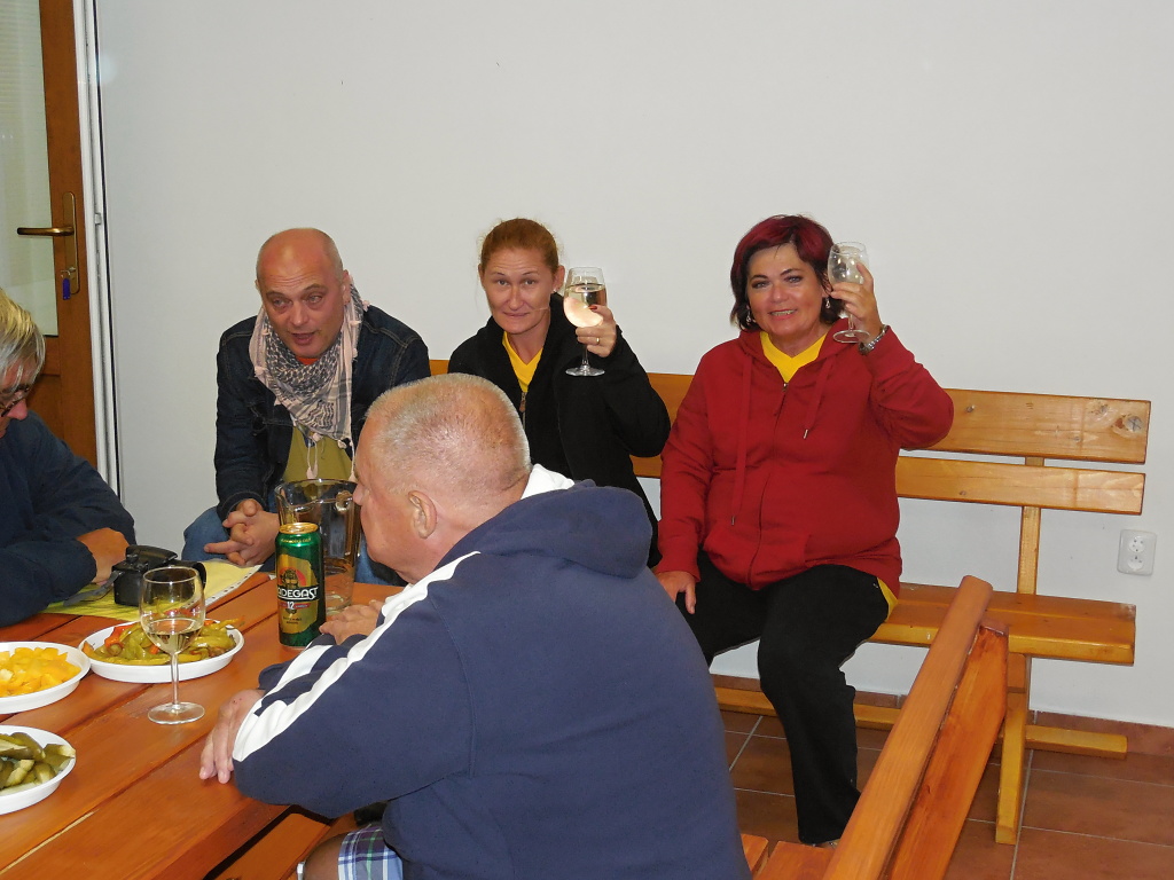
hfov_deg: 39.7
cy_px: 440
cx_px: 587
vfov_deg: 30.3
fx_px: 1628
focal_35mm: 48
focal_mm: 8.7
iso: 640
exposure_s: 1/60
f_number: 4
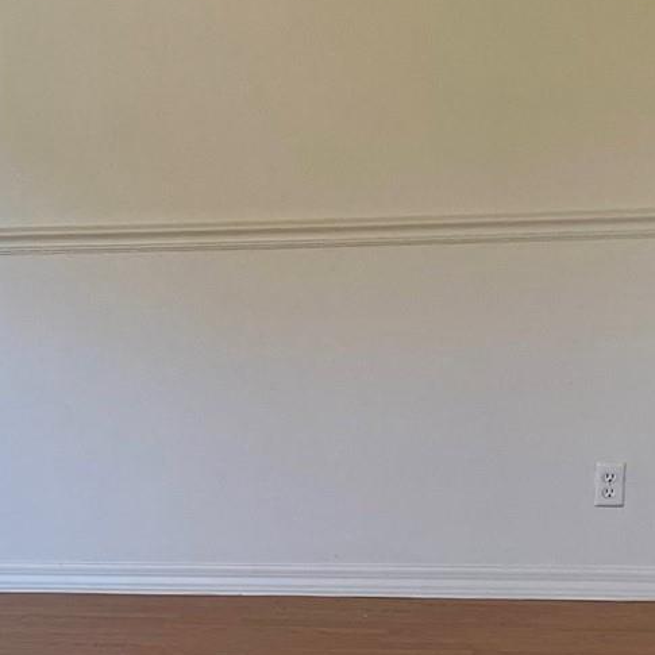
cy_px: 628
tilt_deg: -14.6
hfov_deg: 17.4
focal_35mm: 97
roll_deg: +2.6
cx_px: -32
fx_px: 2077
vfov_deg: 17.6
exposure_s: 1/120
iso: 125
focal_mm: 4.2
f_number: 1.6
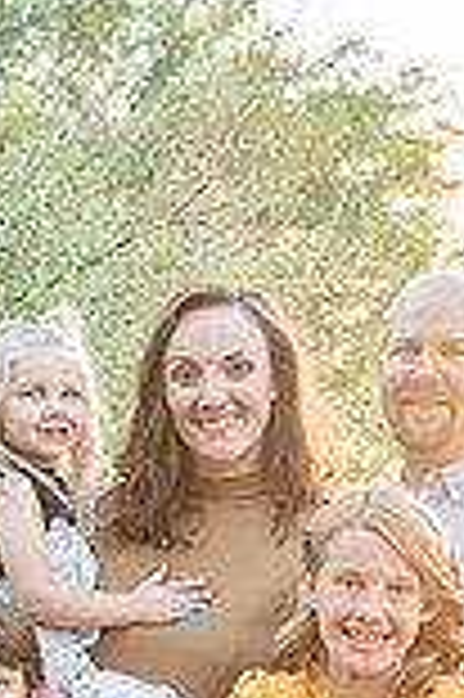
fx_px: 2248
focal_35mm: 116
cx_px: 257
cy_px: 707
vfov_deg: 17.2
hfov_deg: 11.8
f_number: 4
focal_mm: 40
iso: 640
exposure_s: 1/250
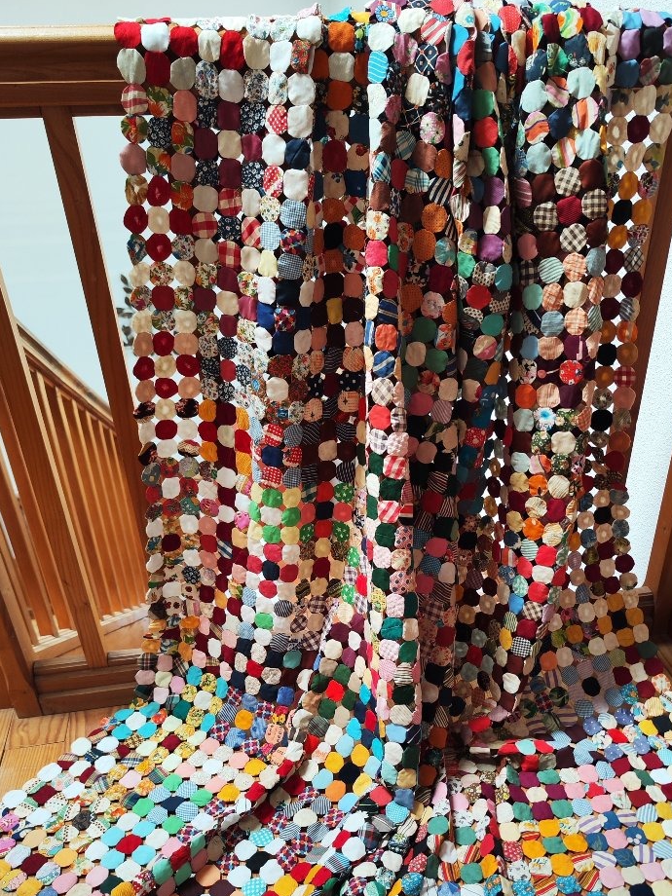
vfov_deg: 59.3
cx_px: 391
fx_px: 777
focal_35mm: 30
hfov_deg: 46.6
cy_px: 549
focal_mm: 7.01
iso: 292
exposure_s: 1/100
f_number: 1.69
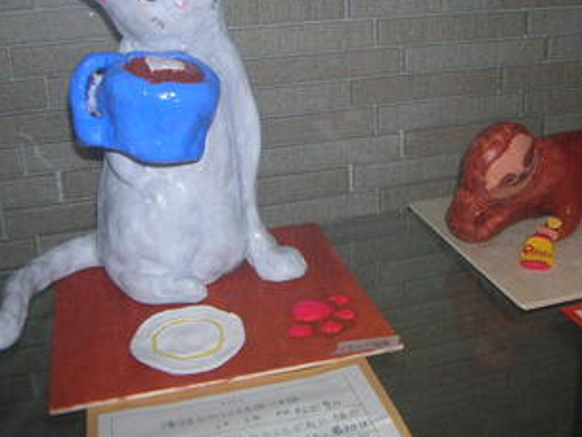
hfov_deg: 40.8
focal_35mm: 46
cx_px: 381
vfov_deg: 31.3
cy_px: 153
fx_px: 773
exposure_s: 1/60.1
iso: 50
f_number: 2.8
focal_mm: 5.8
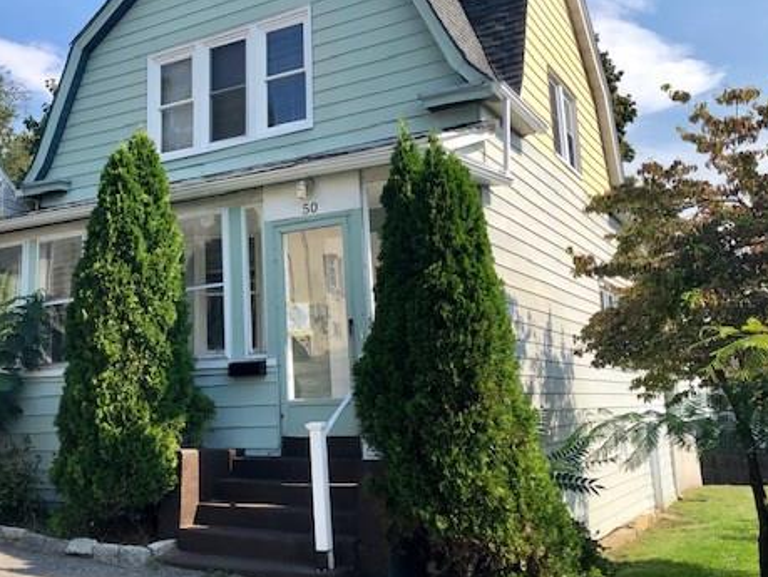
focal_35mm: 39
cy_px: 261
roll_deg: +2.5
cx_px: 254
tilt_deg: +10.2
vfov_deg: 36.8
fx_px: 866
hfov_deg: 47.0
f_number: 1.8
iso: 20
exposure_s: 1/1473
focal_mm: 3.99
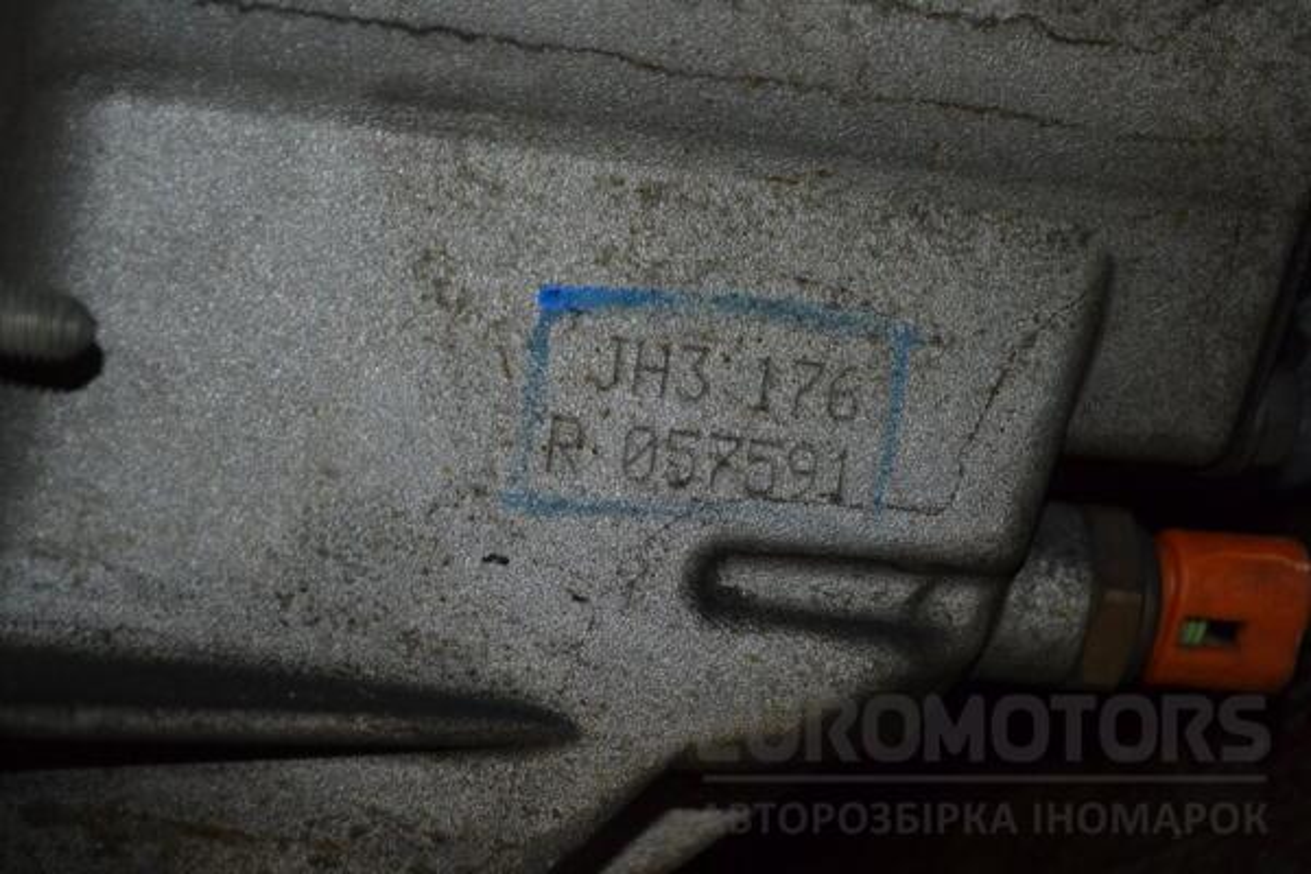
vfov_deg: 16.6
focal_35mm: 82
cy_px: 437
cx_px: 656
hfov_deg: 24.6
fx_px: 3004
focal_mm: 55
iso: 560
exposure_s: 1/60
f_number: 5.6
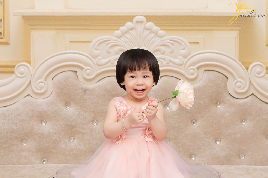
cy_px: 89
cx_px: 134
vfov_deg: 27.0
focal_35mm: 50
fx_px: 372
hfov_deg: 39.6
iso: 320
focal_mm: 50
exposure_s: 1/125
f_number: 4.5
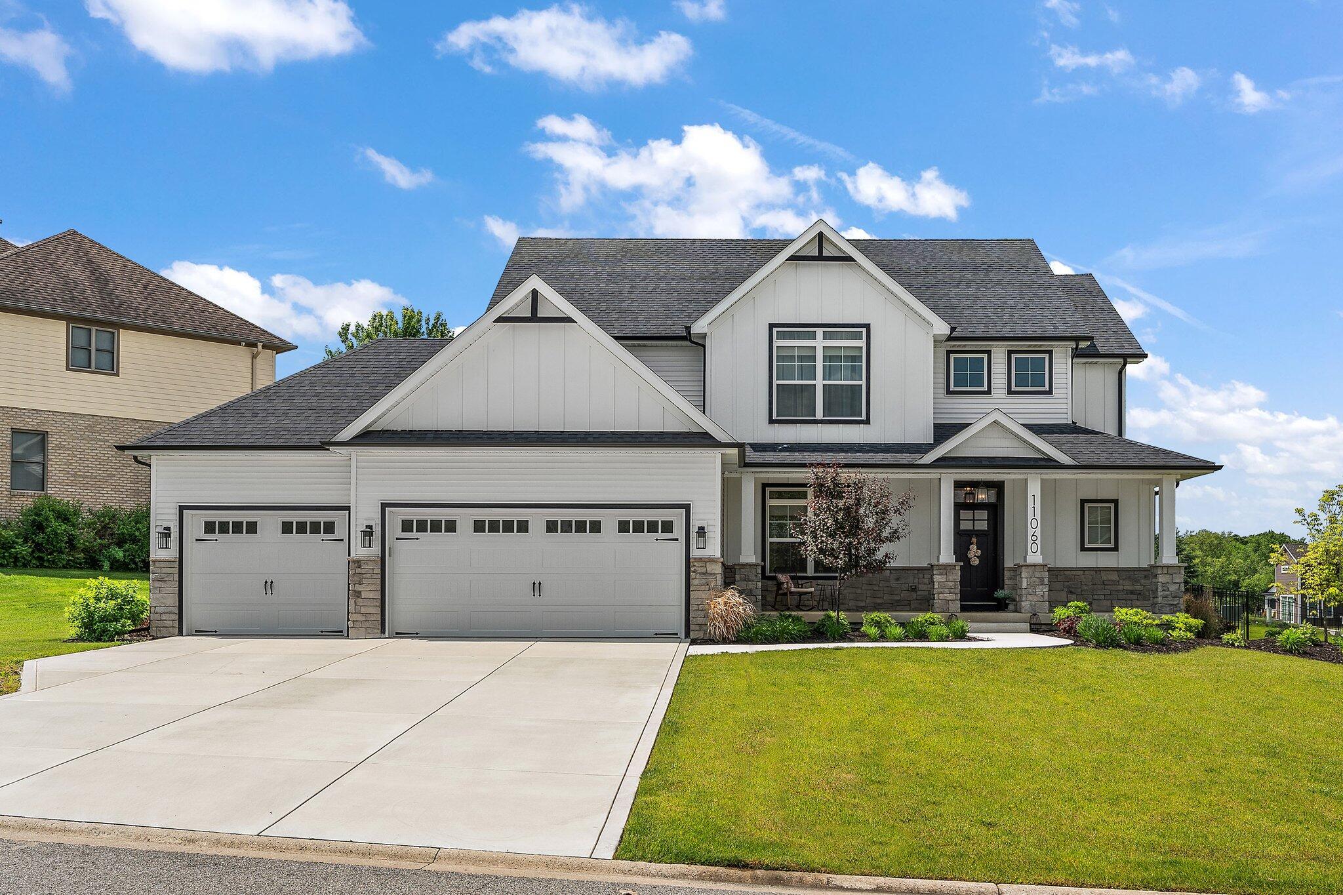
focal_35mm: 30
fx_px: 1119
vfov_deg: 43.6
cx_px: 672
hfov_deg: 61.9
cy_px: 448
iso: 125
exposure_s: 1/80
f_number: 8
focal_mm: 20
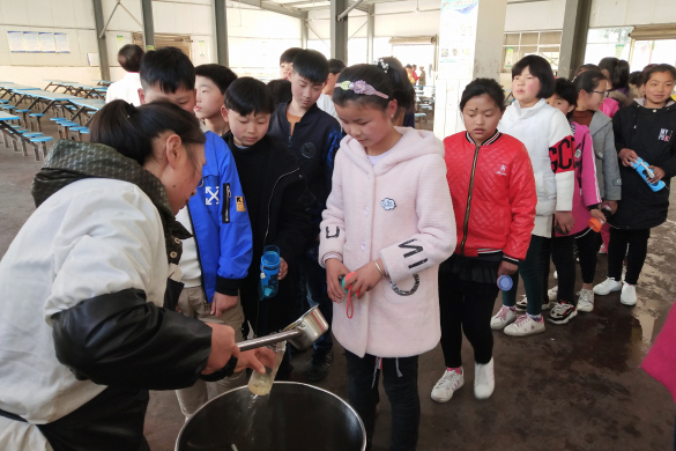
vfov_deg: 41.1
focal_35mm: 32
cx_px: 346
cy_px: 222
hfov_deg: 58.7
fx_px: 601
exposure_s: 1/50
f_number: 1.8
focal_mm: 3.95
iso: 169
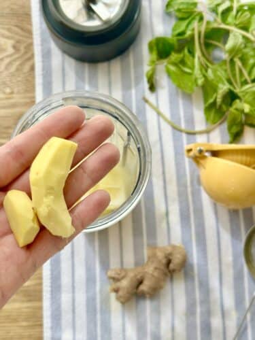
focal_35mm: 48
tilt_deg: -82.7
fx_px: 471
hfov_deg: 30.3
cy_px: 170
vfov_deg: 39.7
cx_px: 128
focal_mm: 6.86
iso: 80
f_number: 1.78
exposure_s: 1/980
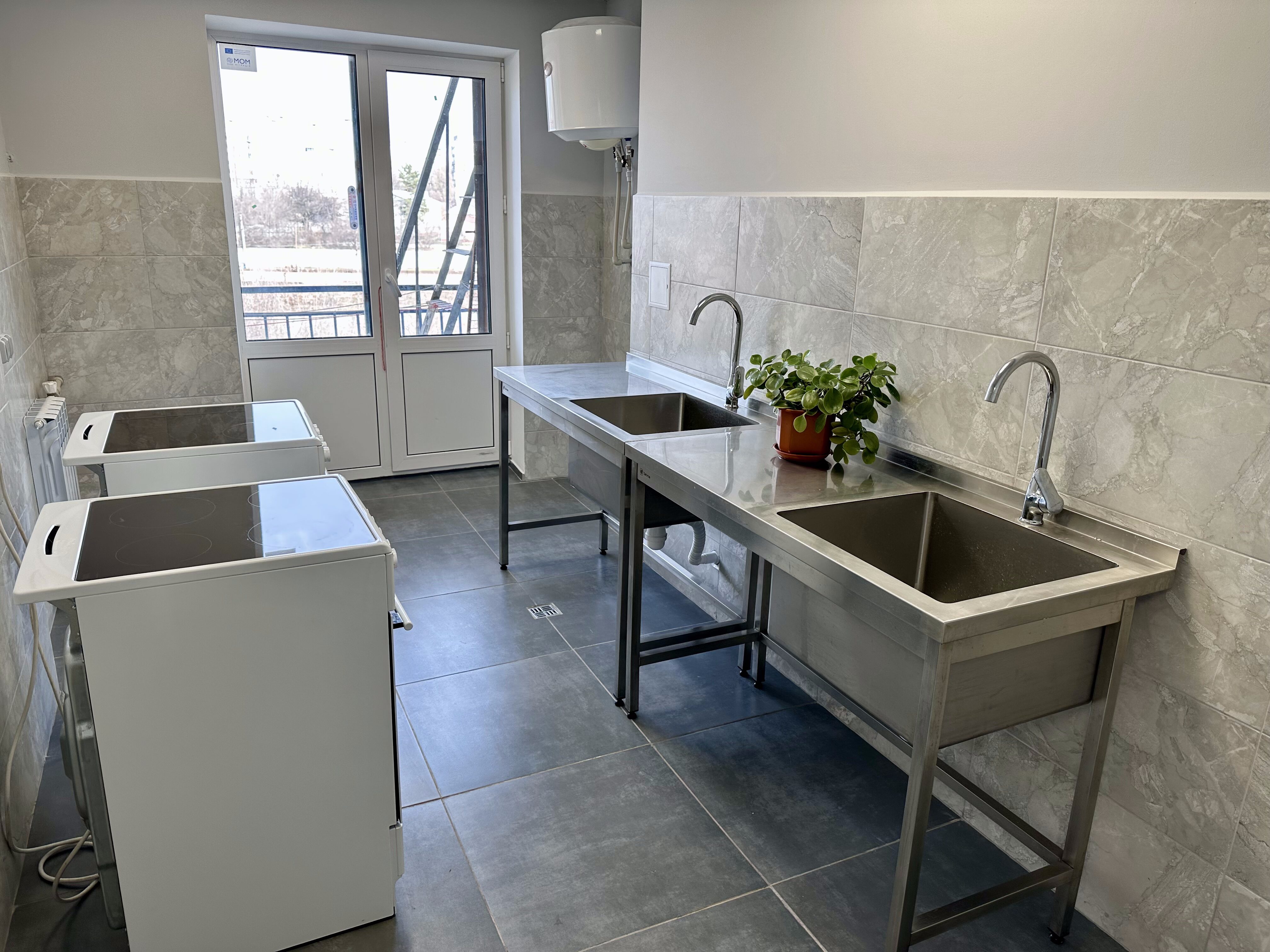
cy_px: 476
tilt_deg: -16.5
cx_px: 635
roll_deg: -1.3
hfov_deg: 71.6
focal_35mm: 24
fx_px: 881
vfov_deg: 56.8
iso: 64
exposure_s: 1/135
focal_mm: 6.86
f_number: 1.78
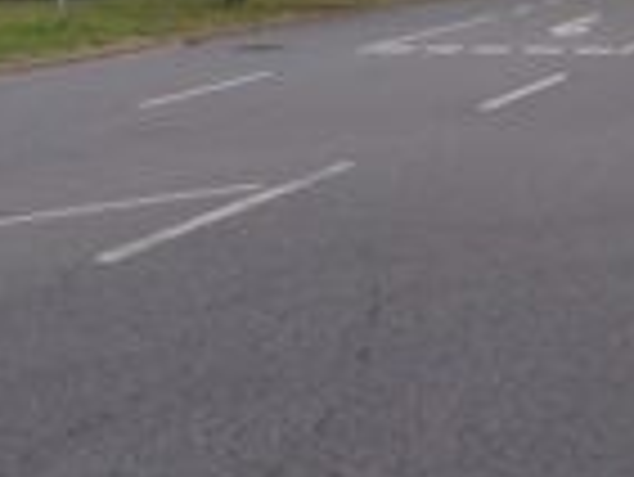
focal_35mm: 71
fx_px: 1301
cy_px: -166
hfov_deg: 26.9
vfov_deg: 19.0
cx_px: 499
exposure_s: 1/2350
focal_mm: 4.25
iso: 100
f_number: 1.7
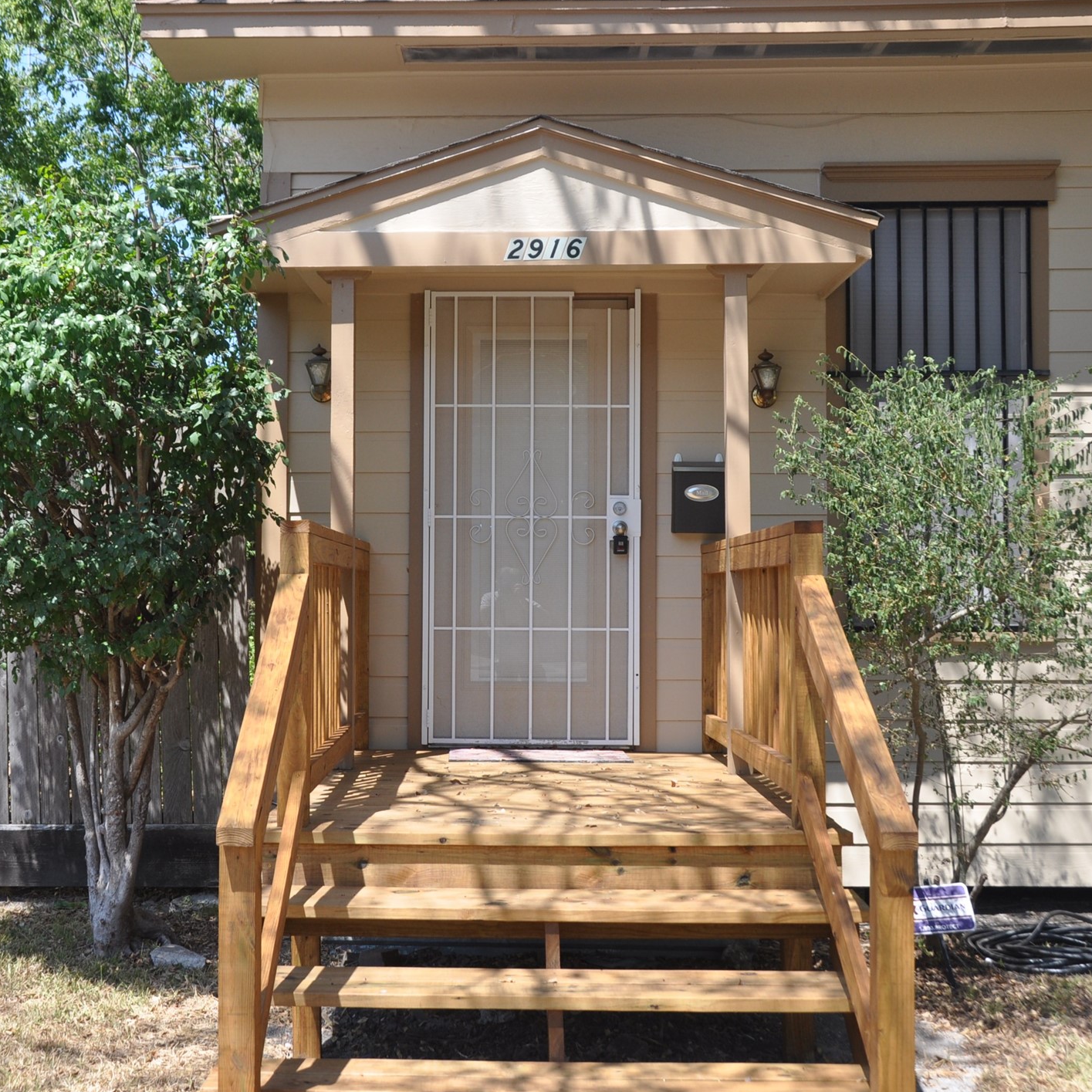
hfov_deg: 36.0
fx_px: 1677
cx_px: 449
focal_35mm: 47
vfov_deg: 36.1
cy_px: 540
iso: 250
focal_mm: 24
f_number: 8
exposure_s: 1/250
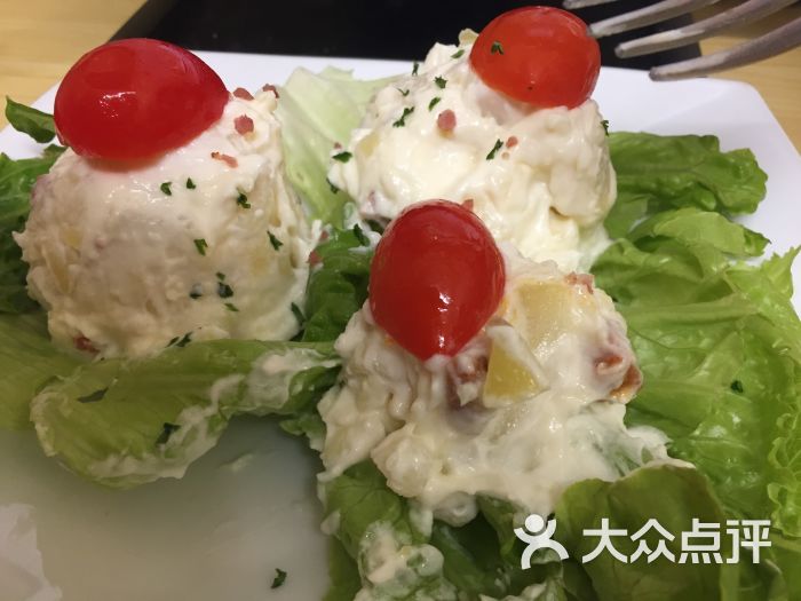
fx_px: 671
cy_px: 300
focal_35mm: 29
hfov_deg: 61.7
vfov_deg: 48.2
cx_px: 400
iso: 100
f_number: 2.2
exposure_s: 1/33
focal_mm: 4.15
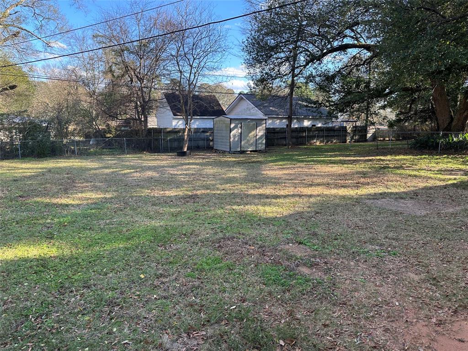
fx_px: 324
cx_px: 234
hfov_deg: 71.6
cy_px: 176
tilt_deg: -8.9
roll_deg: -1.4
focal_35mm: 24
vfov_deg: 56.8
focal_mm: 6.86
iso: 80
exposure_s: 1/516
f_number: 1.78
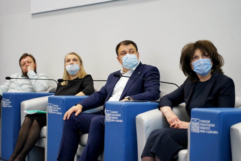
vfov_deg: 13.0
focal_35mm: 105
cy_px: 80
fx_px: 703
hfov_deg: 19.5
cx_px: 120
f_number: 4
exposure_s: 1/200
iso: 2000
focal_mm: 105
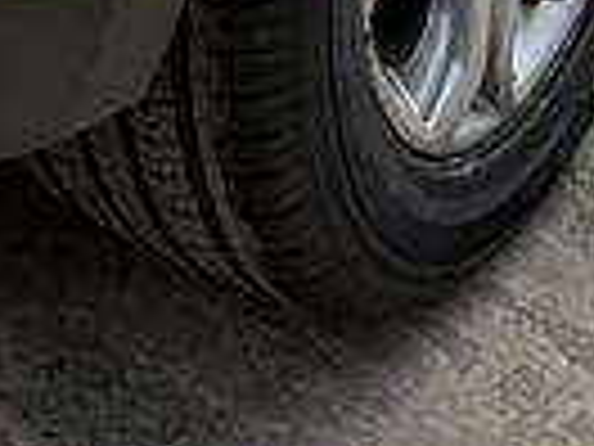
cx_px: -266
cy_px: -964
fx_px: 2986
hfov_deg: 11.0
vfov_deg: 7.4
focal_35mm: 174
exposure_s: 1/2801
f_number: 1.78
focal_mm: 6.76
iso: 100
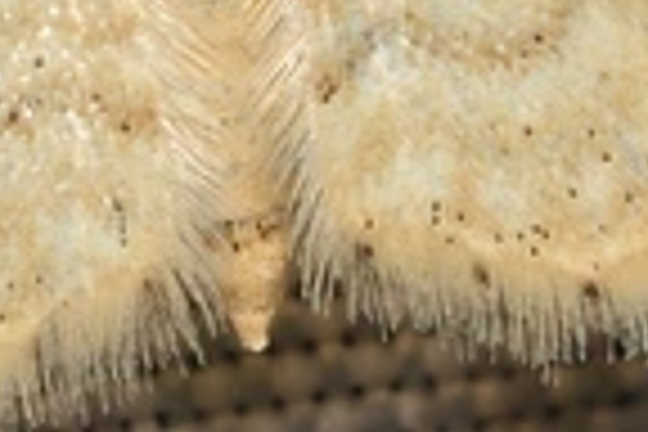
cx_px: 180
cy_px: -148
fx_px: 17945
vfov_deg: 1.4
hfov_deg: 2.1
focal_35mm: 997
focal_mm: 150
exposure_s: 1/250
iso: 100
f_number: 10
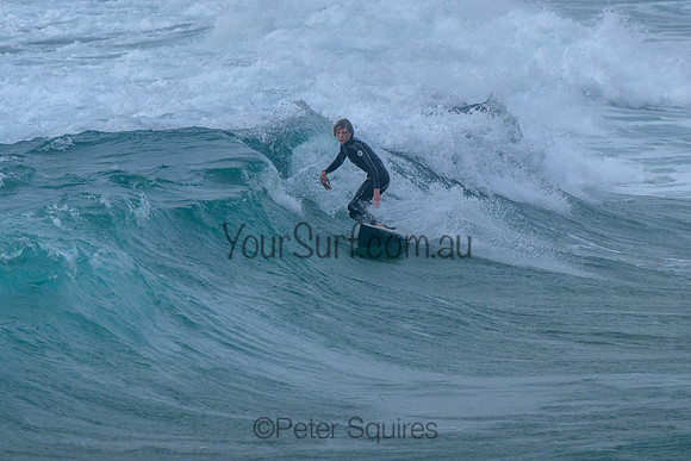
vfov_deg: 2.5
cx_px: 340
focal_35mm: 550
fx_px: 10565
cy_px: 223
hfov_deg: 3.7
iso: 500
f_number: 9
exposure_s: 1/2000
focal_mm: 400
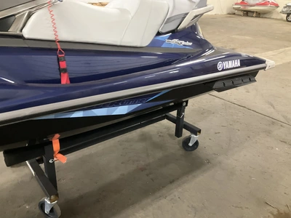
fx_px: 244
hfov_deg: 61.7
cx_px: 146
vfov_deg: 48.2
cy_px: 109
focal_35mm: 29
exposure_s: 1/30
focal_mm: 3
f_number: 1.8
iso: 320
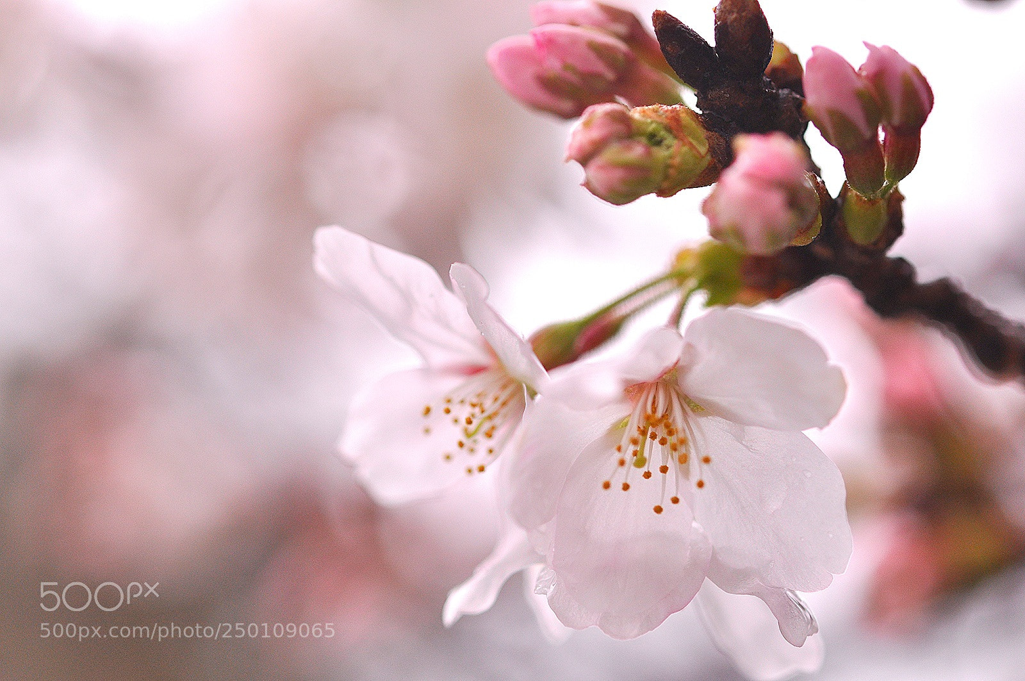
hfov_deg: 22.7
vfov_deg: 15.1
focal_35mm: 90
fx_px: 2559
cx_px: 512
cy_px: 340
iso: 400
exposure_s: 1/640
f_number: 4.5
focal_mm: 60
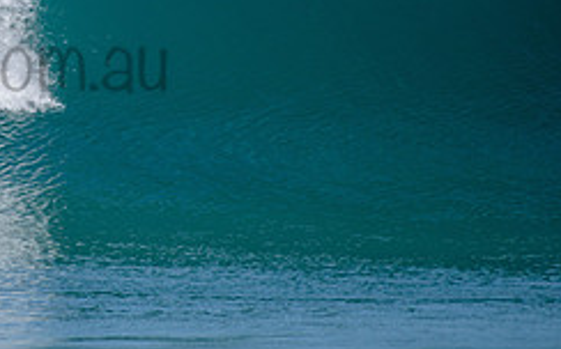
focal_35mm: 1212
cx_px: -76
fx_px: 18513
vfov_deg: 1.1
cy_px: 38
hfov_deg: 1.7
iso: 160
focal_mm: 500
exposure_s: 1/2000
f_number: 5.6
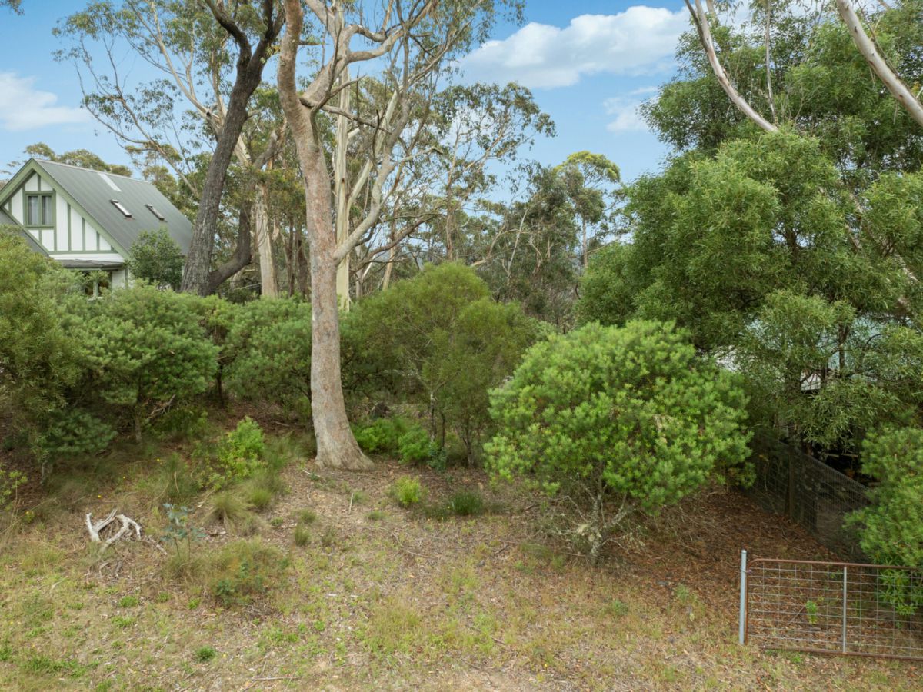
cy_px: 346
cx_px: 462
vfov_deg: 56.8
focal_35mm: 24
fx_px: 640
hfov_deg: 71.6
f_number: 2.8
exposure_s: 1/500
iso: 100
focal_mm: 12.3
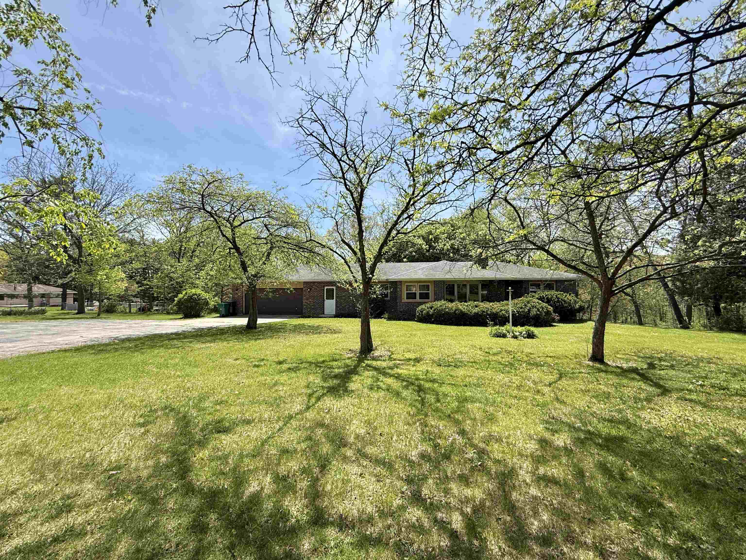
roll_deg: -0.8
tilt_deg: +2.5
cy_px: 280
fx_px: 302
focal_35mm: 14
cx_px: 373
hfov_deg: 102.1
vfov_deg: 85.7
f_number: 2.2
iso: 50
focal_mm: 2.22
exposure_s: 1/1339
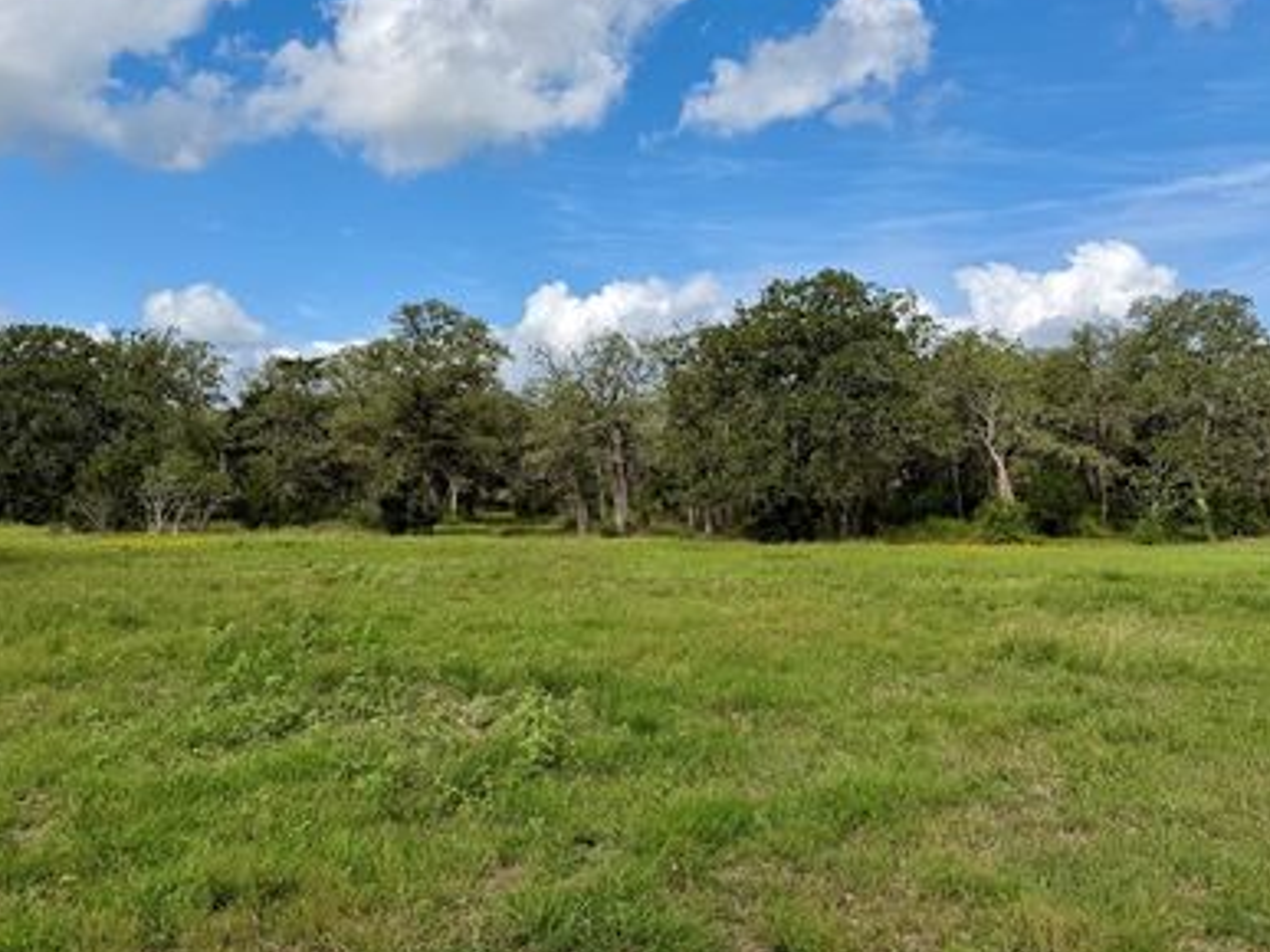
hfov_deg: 58.3
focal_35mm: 31
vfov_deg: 45.4
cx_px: 607
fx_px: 1137
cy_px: 458
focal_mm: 6.76
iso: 80
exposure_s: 1/5714
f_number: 1.78
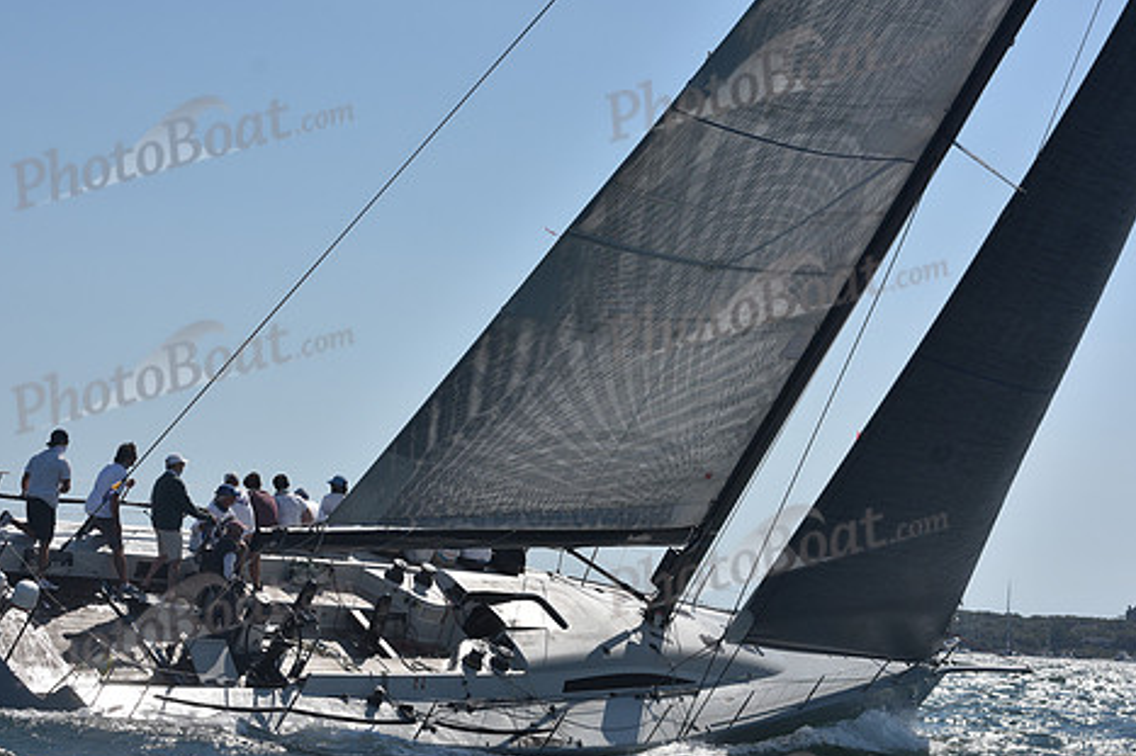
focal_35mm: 87
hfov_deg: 23.4
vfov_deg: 15.7
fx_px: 2744
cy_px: 463
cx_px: 482
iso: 250
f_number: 6.3
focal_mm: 70
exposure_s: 1/1250
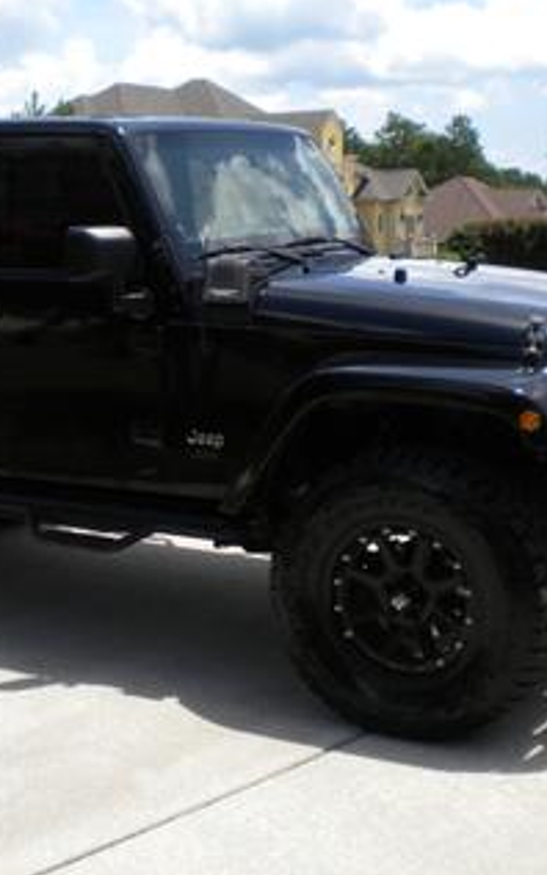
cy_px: 406
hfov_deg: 21.7
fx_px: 1408
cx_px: 102
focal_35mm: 59
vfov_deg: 34.5
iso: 80
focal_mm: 6.3
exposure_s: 1/580
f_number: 4.6
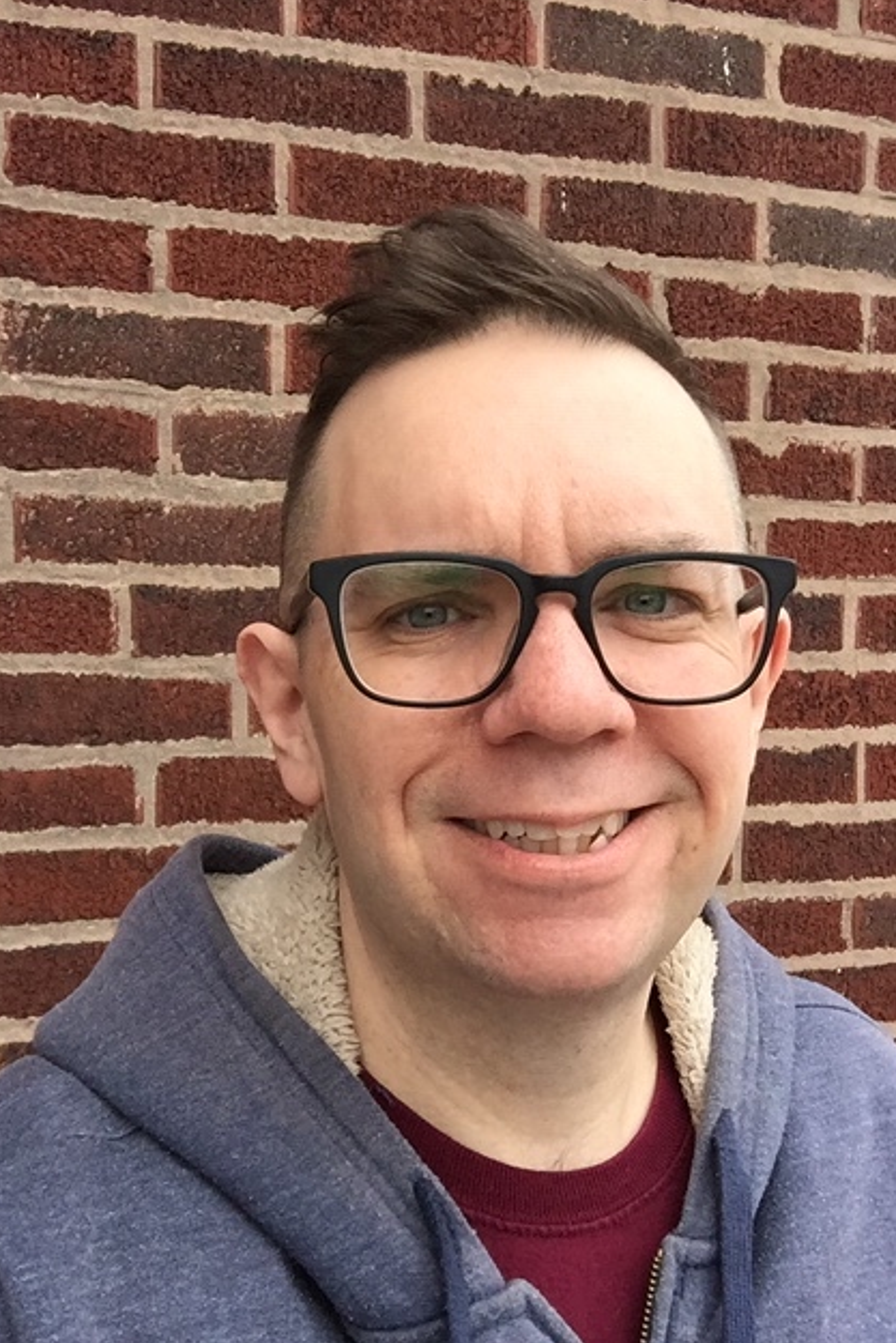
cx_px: 471
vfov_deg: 57.2
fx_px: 1231
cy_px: 658
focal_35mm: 33
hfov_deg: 40.0
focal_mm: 2.65
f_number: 2.2
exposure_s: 1/351
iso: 32
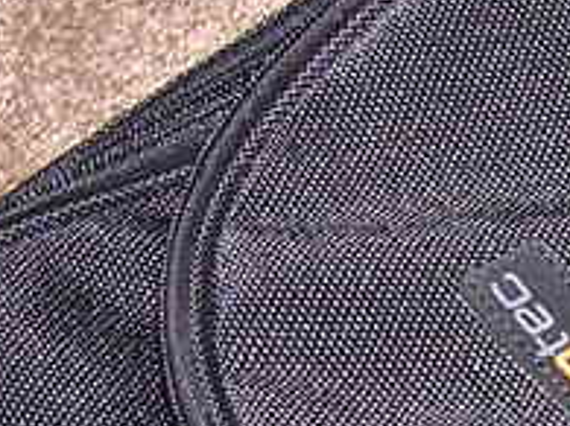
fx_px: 3291
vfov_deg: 7.4
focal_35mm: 200
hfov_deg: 9.4
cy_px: 403
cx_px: 1032
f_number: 2.8
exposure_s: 1/60.1
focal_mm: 5.8
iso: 138
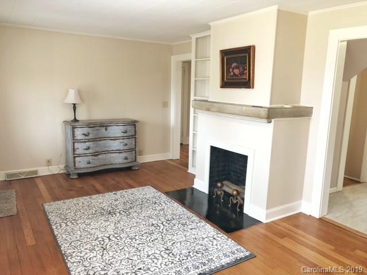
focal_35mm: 29
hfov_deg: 61.7
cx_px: 184
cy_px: 138
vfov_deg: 48.2
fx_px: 307
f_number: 1.8
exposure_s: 1/17
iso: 40
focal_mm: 3.99
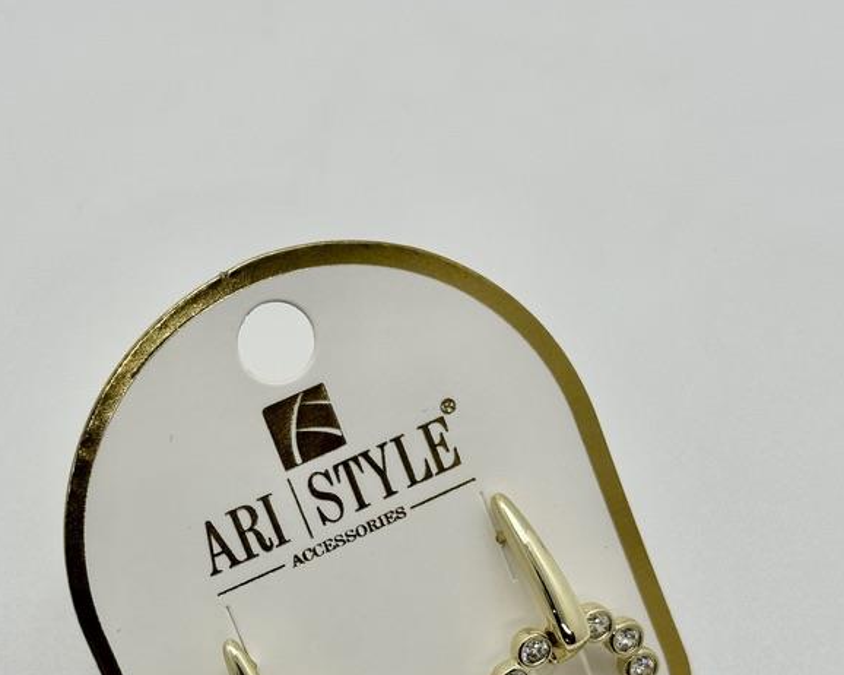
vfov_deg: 18.3
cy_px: 525
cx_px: 367
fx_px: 2073
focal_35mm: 83
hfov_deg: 23.0
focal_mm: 6.86
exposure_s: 1/249
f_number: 1.78
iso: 50
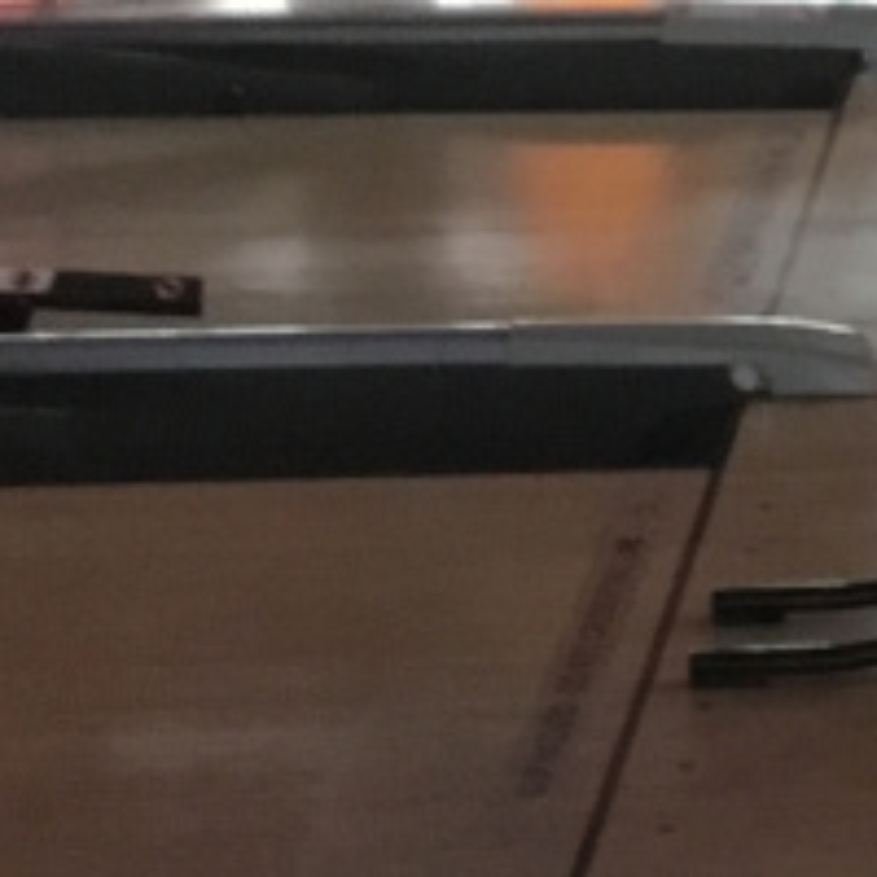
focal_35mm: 137
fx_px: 3927
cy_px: 649
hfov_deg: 11.7
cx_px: 1596
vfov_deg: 12.7
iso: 200
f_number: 2.4
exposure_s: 1/17
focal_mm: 3.3
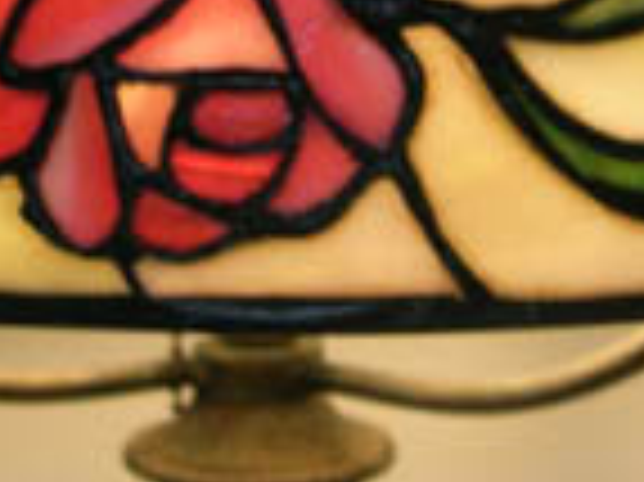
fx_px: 2212
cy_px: -41
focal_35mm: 119
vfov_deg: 12.2
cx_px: 315
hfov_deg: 16.6
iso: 70
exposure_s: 1/28.8
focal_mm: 5.7
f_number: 2.9
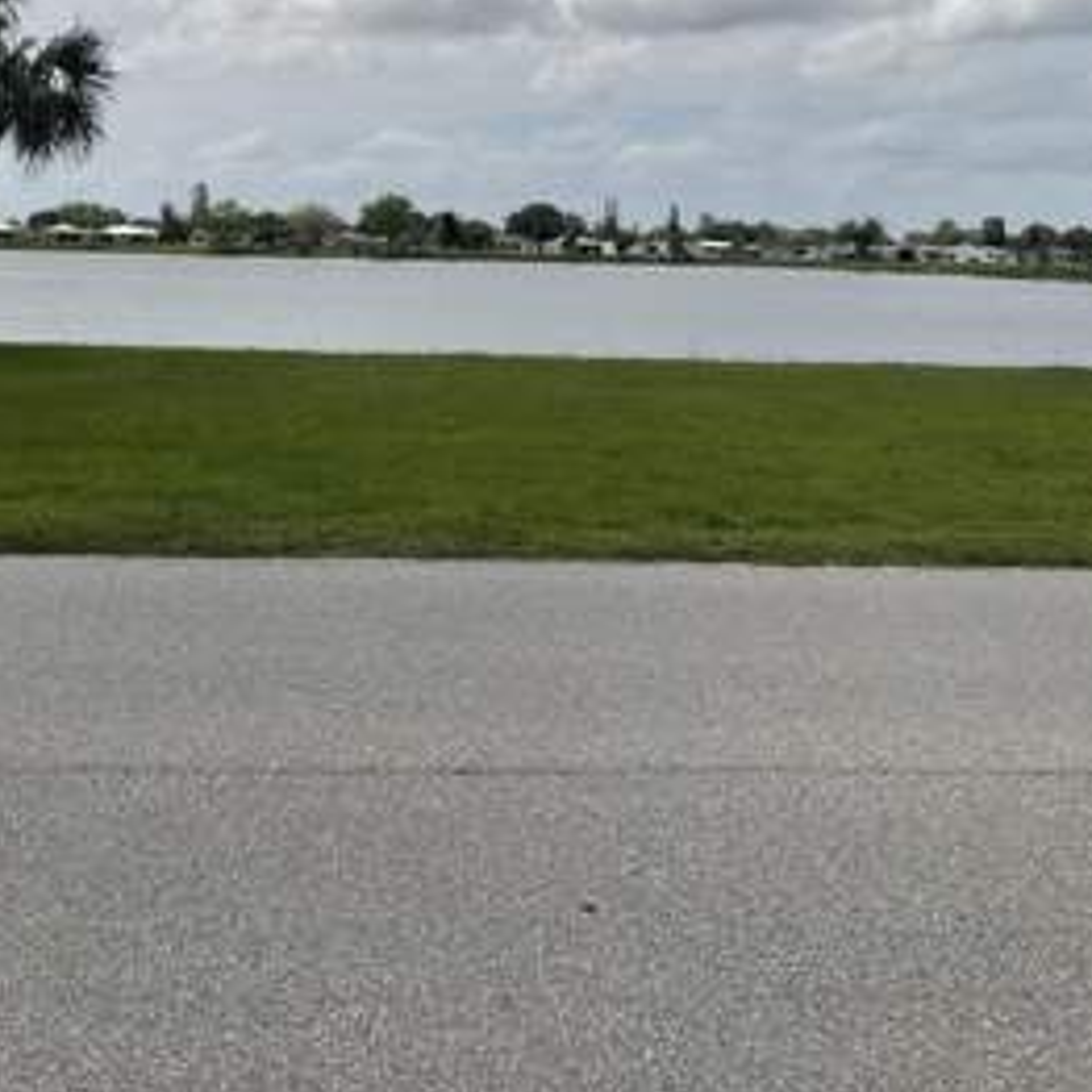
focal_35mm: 47
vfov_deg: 35.8
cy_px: 394
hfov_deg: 35.7
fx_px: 1677
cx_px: 354
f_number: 1.8
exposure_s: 1/4405
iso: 20
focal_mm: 3
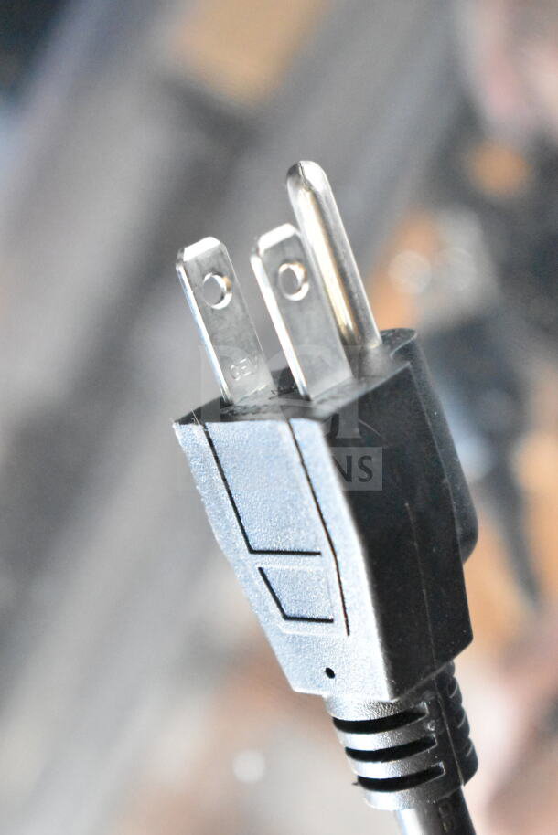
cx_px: 279
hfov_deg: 16.6
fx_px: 1917
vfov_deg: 24.6
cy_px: 418
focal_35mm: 82
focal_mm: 55
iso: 18000
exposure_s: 1/100
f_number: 5.6
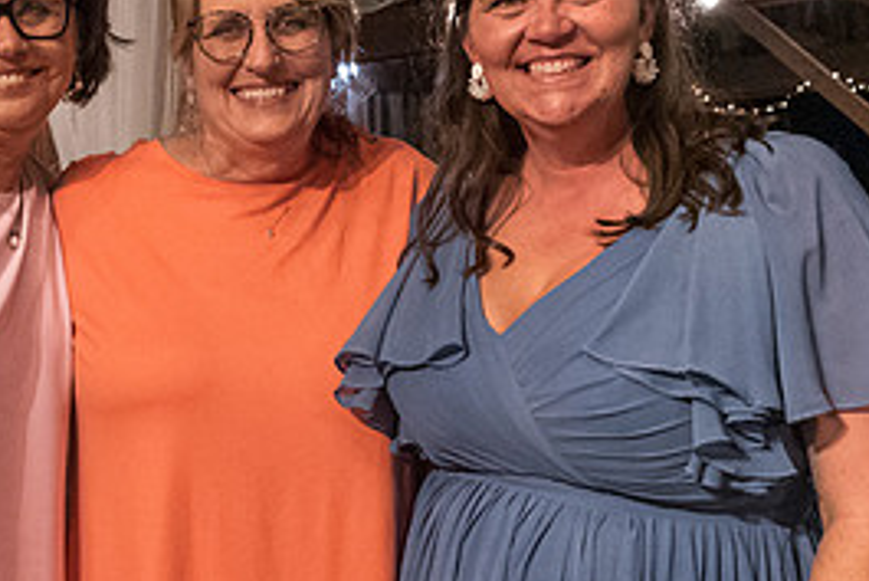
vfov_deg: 23.8
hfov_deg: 34.2
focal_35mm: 57
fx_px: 1377
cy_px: 287
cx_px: 200
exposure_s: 1/200
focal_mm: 26
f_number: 6.3
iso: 16000
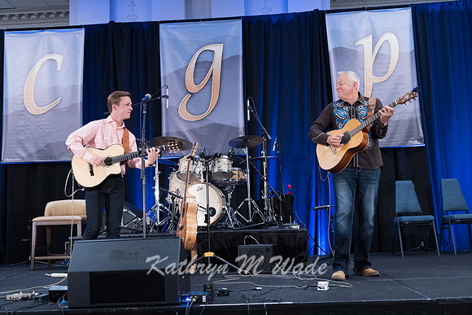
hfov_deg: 44.5
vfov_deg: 30.5
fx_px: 577
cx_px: 236
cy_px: 158
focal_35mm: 44
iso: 6400
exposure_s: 1/200
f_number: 4.5
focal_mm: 44
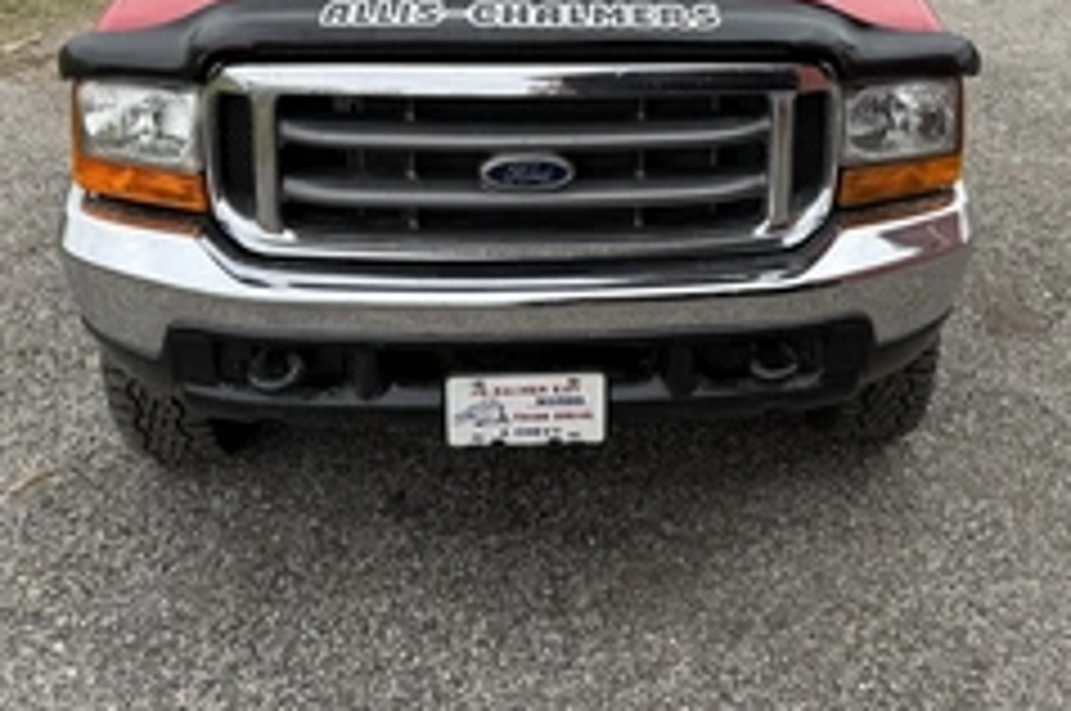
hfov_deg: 46.3
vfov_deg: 30.2
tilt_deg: -13.1
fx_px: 1248
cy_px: 50
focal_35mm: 42
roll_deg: -2.0
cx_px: 612
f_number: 1.78
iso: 80
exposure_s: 1/1174
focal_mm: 6.76
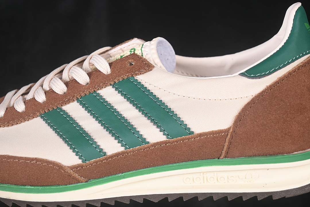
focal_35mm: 75
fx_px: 646
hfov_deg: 27.0
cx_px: 155
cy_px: 104
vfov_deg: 18.2
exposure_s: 1/60
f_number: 6.3
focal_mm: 50
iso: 160
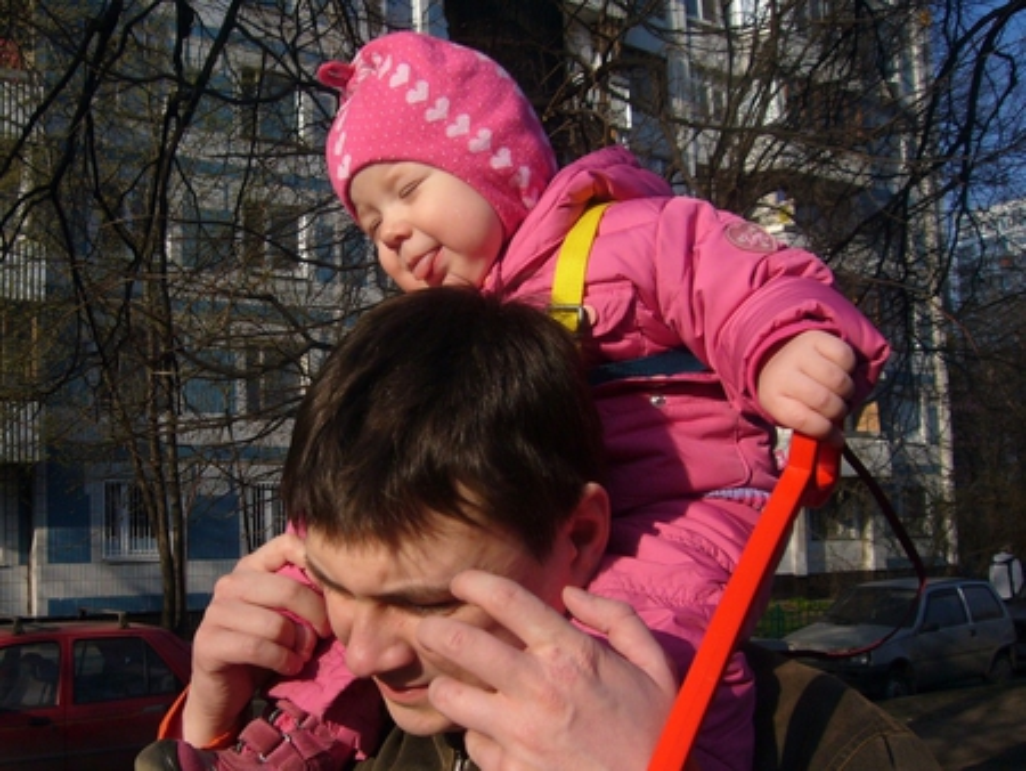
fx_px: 830
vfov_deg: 49.8
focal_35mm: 28
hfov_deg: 63.4
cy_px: 386
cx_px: 513
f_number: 5.6
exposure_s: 1/400
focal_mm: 4.6
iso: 80
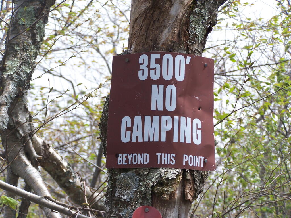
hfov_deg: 16.8
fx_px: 984
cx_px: 146
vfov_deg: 12.7
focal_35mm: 117
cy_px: 109
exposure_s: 1/500
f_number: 3.2
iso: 80
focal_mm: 19.4
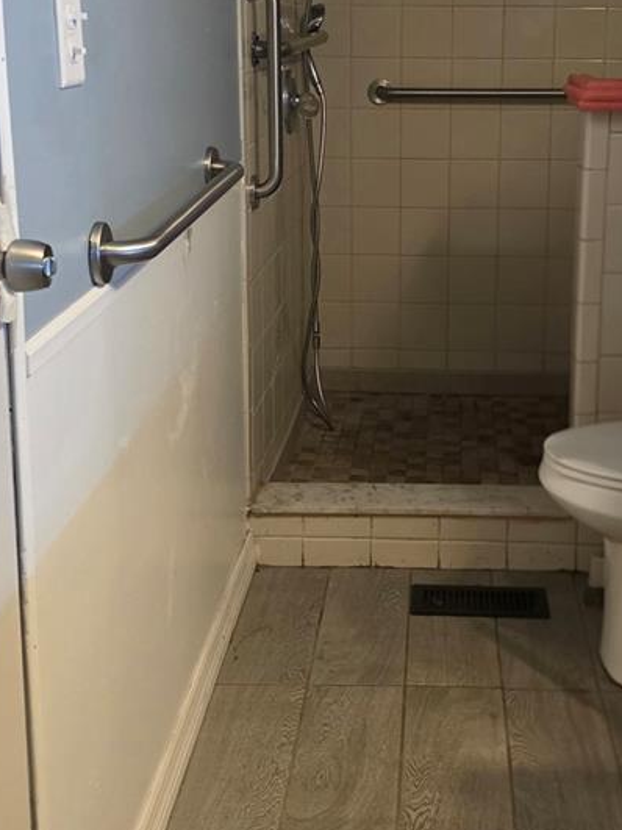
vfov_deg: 36.3
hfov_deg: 27.9
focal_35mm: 52
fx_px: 1246
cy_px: 253
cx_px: 405
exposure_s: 1/120
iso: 800
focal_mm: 6.25
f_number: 1.7
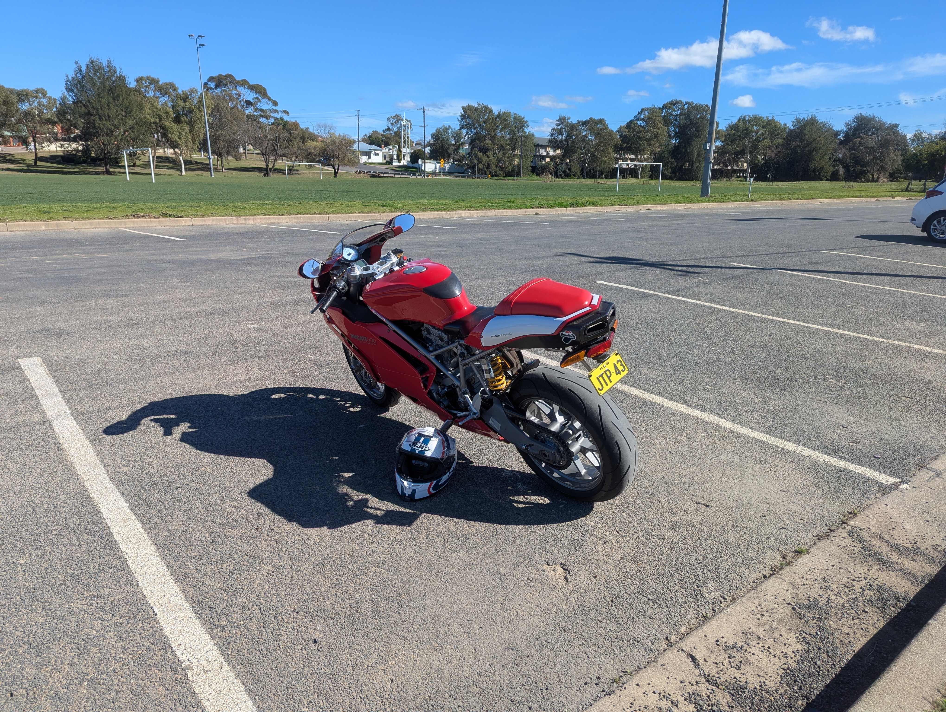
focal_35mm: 24
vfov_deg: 56.9
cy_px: 356
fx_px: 657
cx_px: 473
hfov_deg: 71.5
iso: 40
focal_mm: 6.81
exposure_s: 1/1664
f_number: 1.85
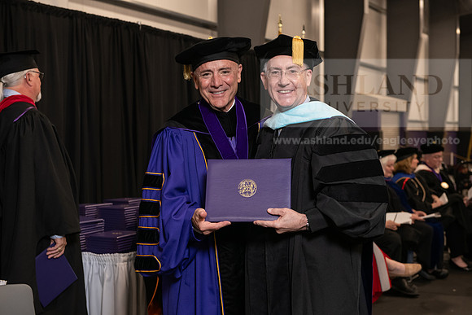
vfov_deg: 22.6
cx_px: 236
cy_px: 158
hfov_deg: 33.4
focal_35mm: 60
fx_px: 787
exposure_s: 1/125
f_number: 5
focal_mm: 60
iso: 2000
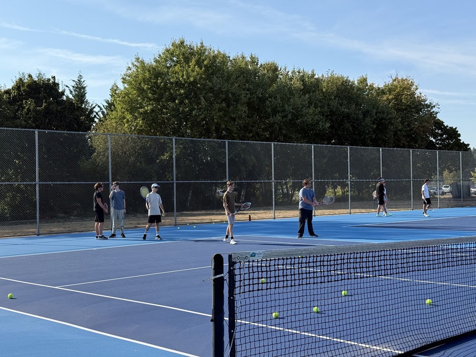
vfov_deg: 30.3
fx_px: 660
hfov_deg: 39.7
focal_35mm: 48
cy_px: 178
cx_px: 238
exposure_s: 1/3704
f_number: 1.78
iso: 100
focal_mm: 6.76
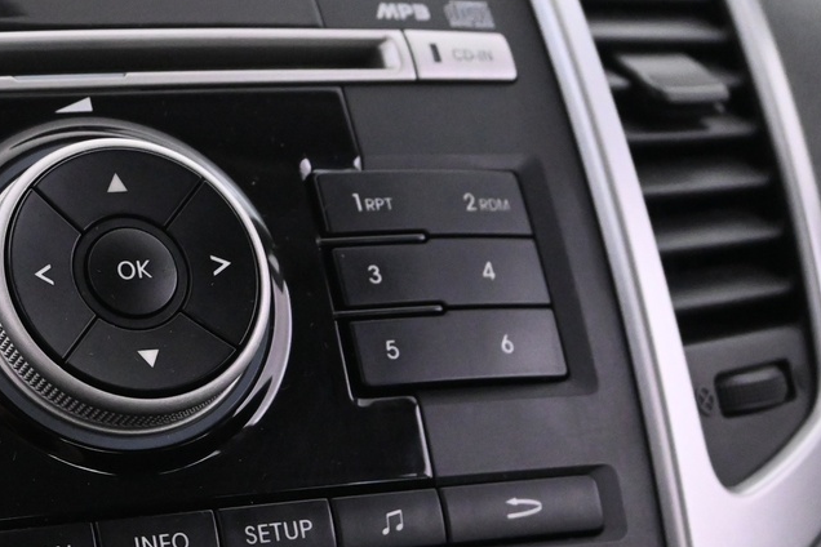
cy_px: 387
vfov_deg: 16.2
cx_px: 22
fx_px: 1916
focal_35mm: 84
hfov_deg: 23.3
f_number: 4
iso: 3200
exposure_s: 1/40
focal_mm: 22
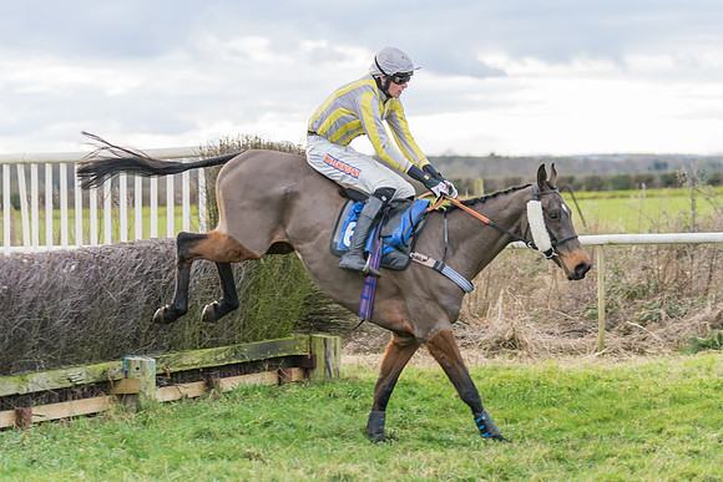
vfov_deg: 10.8
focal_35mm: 128
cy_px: 254
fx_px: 2562
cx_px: 360
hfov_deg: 16.1
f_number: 2.8
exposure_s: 1/1000
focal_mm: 100
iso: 800
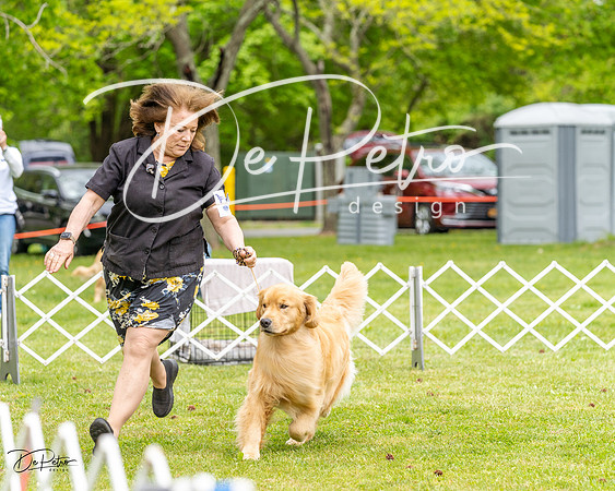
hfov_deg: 12.5
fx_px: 2807
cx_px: 308
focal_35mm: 154
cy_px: 246
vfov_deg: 10.0
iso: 400
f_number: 4.5
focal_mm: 137
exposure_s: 1/640
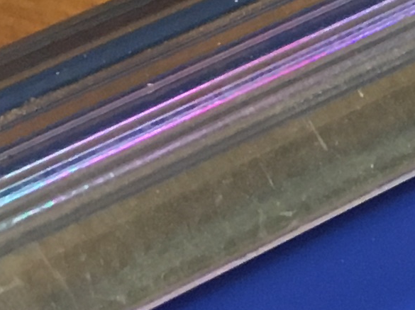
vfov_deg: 7.4
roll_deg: -4.1
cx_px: 520
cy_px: 28
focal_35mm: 200
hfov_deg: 9.7
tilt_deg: -40.9
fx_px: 2396
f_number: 2.2
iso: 200
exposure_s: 1/30
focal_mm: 4.15
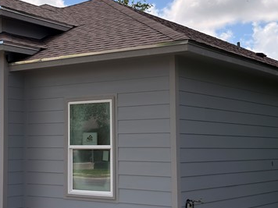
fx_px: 554
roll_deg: +0.0
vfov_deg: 21.3
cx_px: 76
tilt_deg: +5.4
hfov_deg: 27.8
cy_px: 95
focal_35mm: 69
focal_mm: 6.76
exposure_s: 1/7752
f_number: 1.78
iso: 64
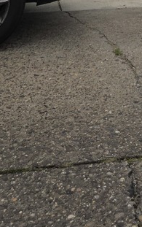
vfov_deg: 18.0
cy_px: -170
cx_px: 164
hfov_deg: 13.6
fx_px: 581
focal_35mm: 94
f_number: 1.8
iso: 25
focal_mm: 5.4
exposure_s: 1/2105
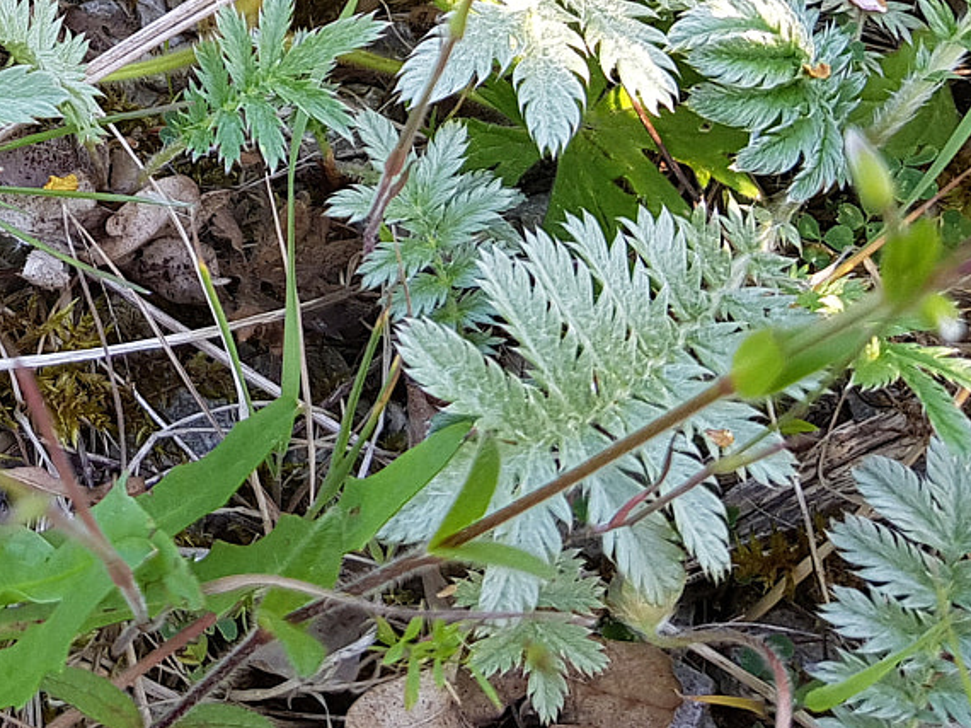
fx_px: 2047
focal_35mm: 73
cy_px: -135
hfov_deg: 25.0
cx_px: -77
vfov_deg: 19.1
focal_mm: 4.2
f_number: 1.7
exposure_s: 1/114
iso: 40
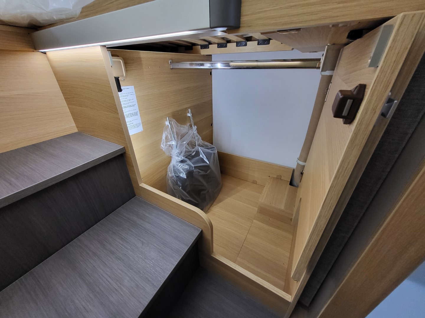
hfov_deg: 106.2
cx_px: 212
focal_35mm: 13
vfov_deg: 89.9
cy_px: 159
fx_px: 160
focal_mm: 1.74
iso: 400
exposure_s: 1/50
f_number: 2.2
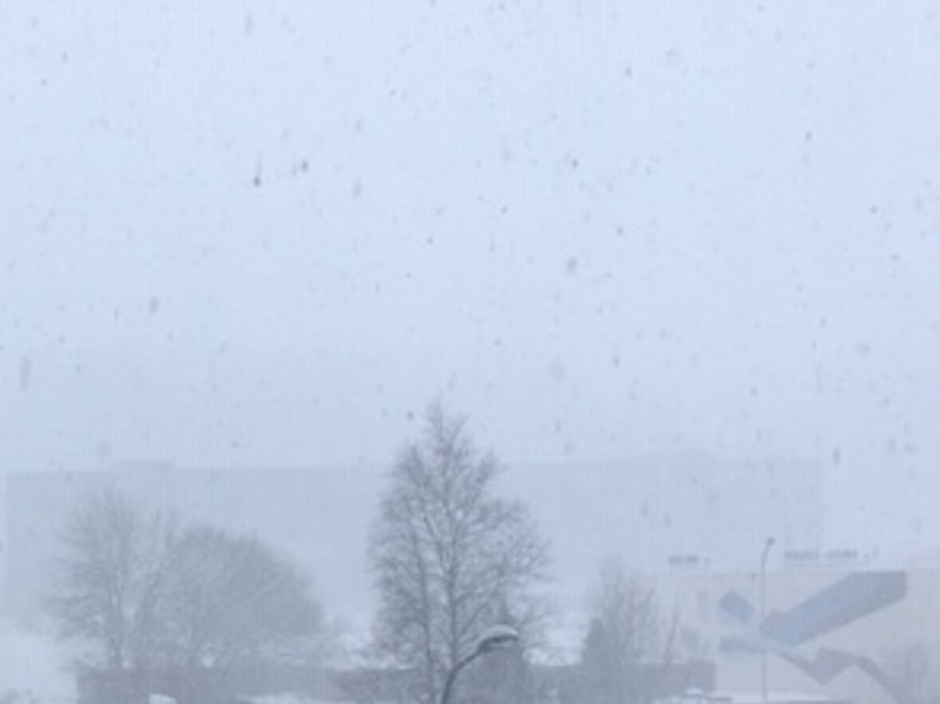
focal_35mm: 63
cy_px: 608
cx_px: 80
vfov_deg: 22.8
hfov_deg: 29.4
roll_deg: +0.5
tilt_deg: -0.2
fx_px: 1710
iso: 25
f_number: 2.2
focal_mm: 4.15
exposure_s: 1/469
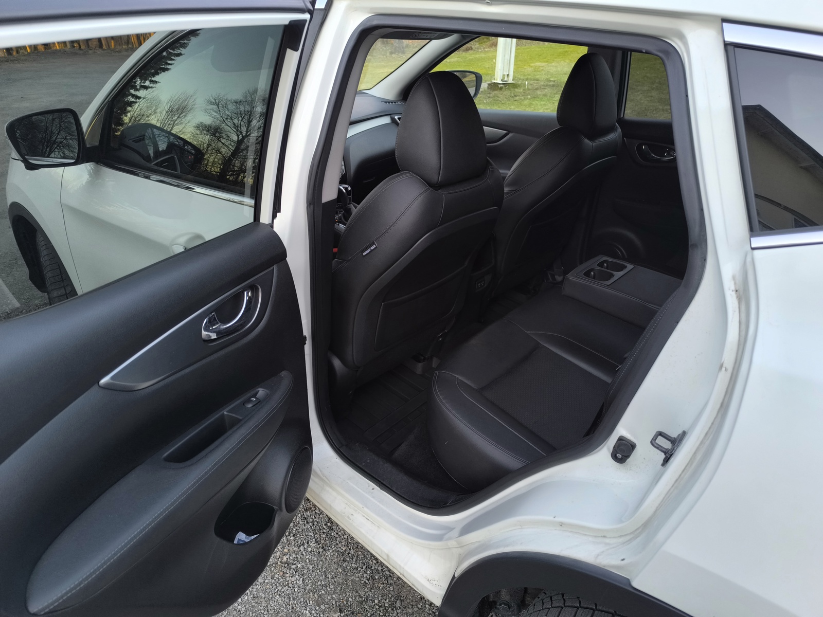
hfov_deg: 73.9
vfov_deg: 58.9
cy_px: 308
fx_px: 547
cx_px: 412
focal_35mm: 23
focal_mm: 6.14
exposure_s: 1/100
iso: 400
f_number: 1.65
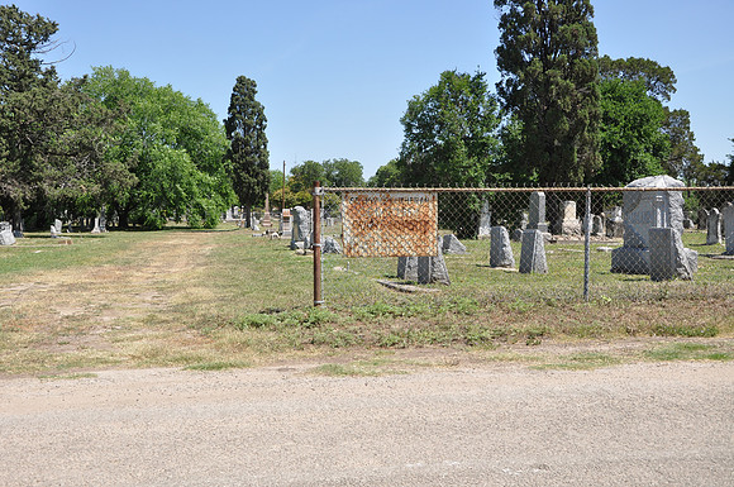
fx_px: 764
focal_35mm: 38
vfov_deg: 35.4
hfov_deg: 51.3
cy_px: 244
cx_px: 367
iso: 200
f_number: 8
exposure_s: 1/250
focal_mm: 25
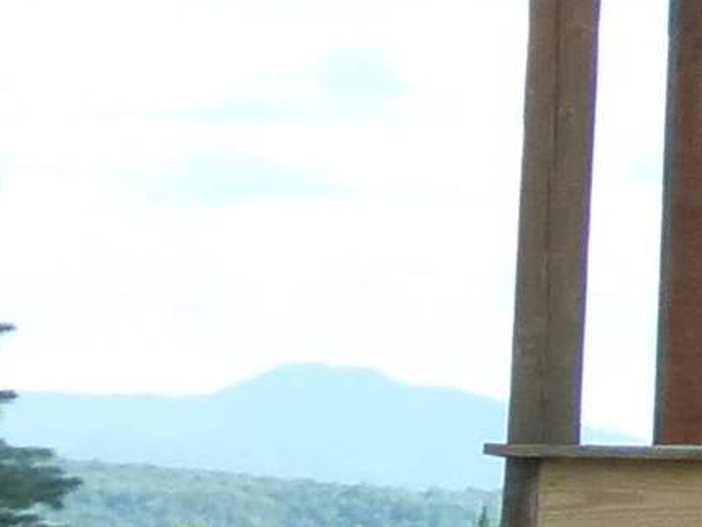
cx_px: 2298
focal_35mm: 287
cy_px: -163
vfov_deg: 5.2
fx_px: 5820
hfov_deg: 6.2
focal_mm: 7.3
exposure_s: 1/250
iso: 160
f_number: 4
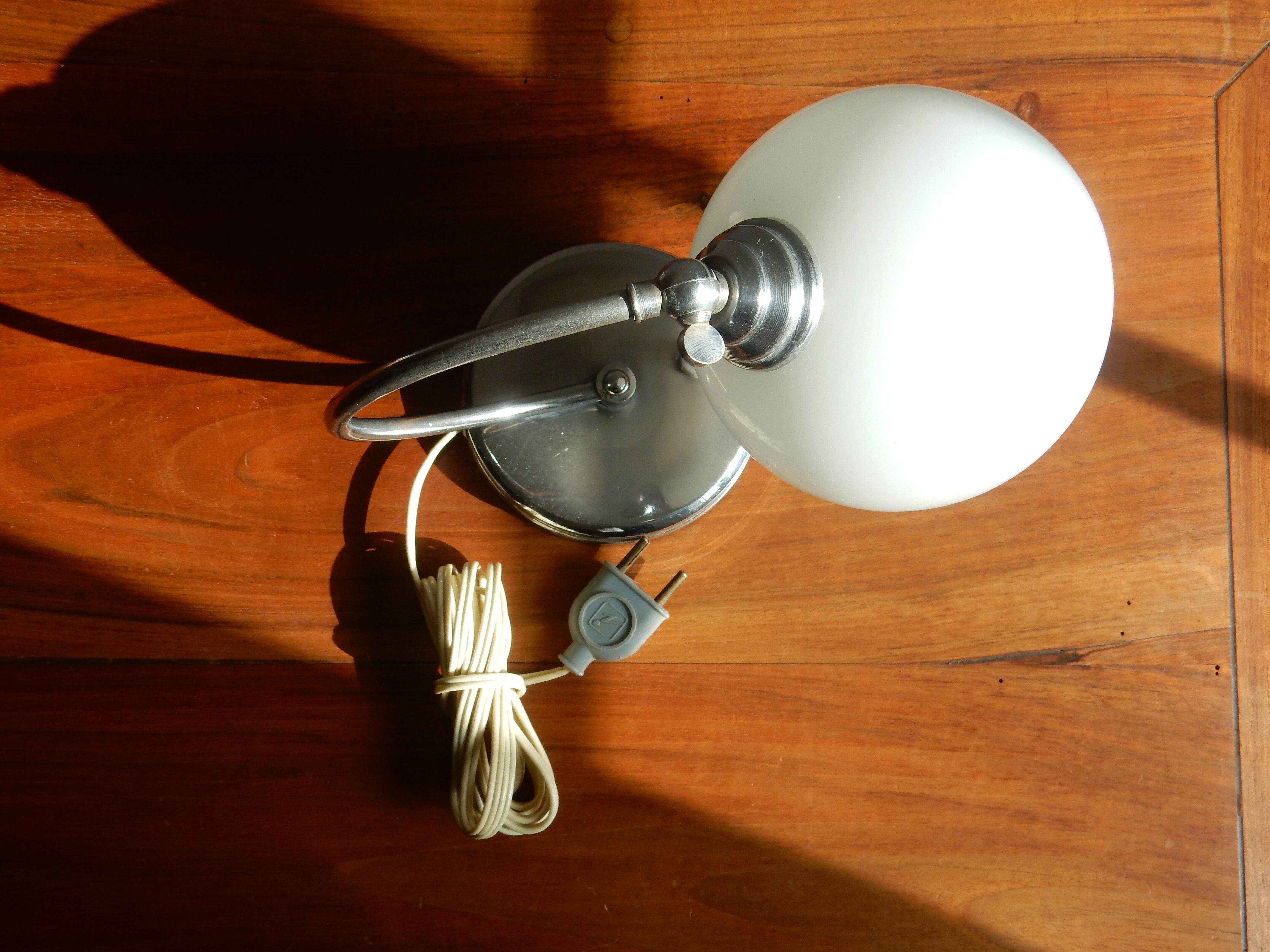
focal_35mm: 43
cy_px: 476
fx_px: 1578
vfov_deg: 33.6
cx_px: 635
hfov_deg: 43.9
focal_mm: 7.6
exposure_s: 1/200
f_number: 4.2
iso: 125
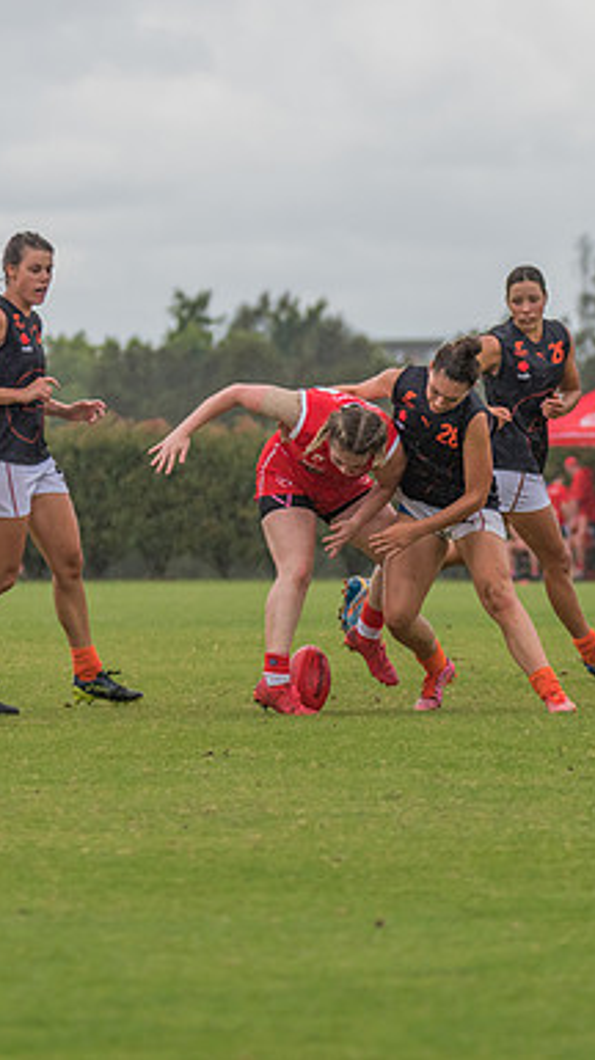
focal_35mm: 391
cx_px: 610
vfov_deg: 5.5
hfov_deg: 3.1
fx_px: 10988
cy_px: 469
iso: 640
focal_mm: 200
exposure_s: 1/1600
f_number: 5.3
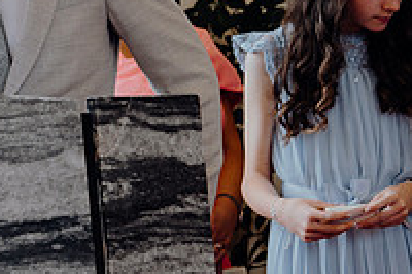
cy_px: 22
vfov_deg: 4.5
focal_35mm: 305
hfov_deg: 6.7
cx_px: 41
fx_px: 3488
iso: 320
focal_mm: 70
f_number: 2.8
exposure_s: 1/200
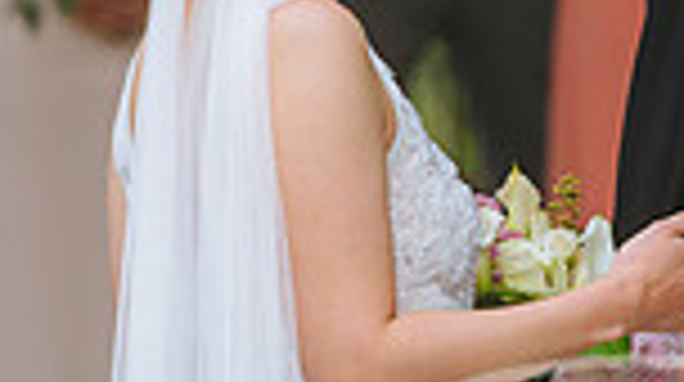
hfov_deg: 2.7
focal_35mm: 801
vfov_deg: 1.5
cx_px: 792
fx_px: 14507
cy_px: 27
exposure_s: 1/1000
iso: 400
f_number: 2.8
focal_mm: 200
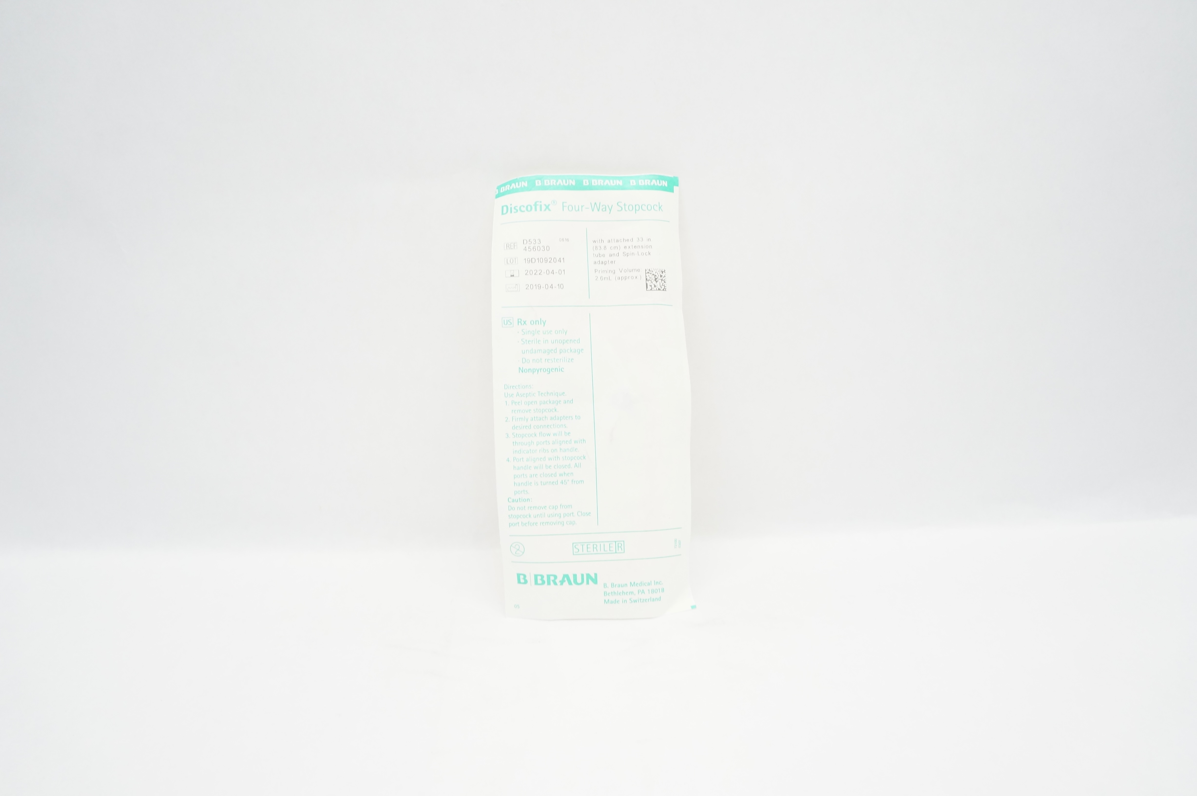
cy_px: 398
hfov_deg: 67.4
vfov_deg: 47.8
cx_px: 598
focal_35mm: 27
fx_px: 897
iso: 800
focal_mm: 18
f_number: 5
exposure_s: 1/100
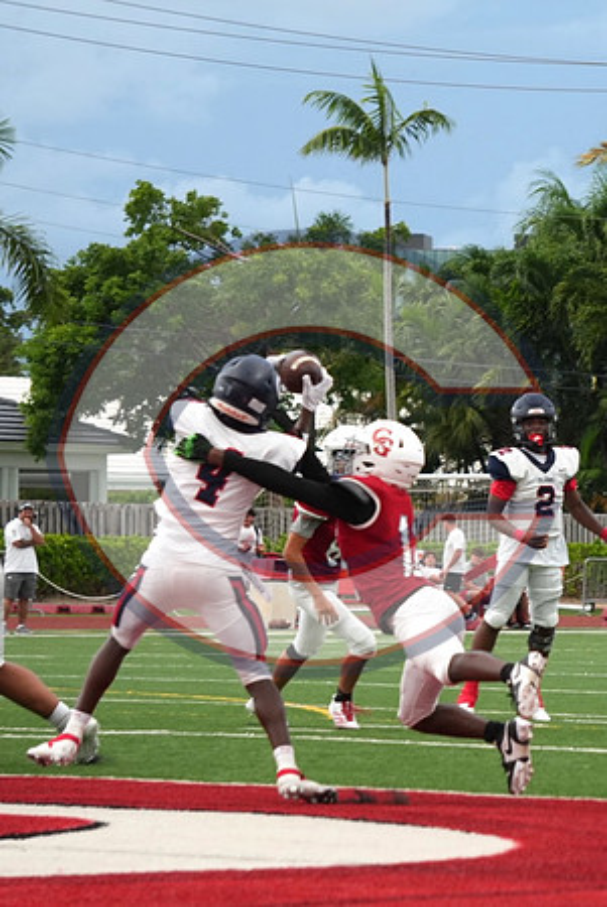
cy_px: 454
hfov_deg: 8.9
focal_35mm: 154
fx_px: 3898
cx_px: 304
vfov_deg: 13.3
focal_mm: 103
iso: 640
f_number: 5.6
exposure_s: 1/1000
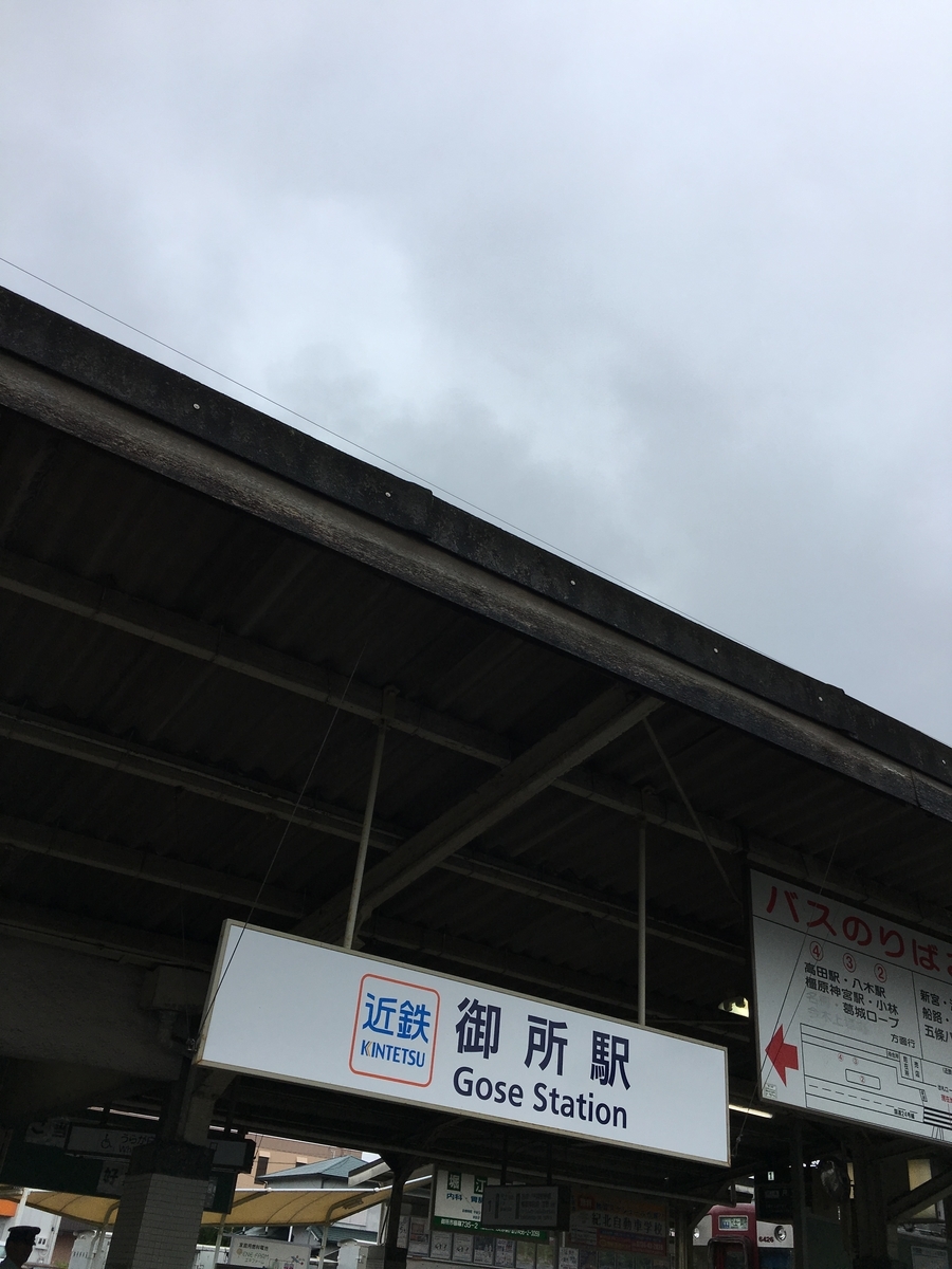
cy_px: 634
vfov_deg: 61.7
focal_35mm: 29
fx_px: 1063
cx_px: 476
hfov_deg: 48.2
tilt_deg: +30.9
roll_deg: -5.7
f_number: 2.2
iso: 25
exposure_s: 1/793
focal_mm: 4.15
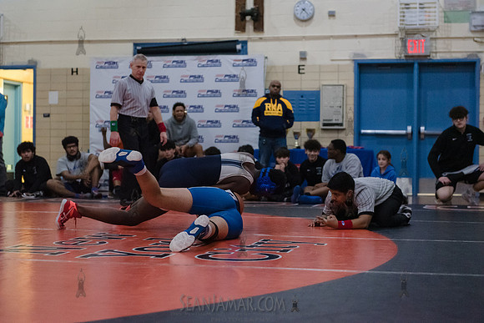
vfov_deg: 19.5
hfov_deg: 28.8
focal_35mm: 70
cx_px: 242
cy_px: 162
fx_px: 941
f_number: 3.2
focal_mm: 70
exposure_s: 1/400
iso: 8000
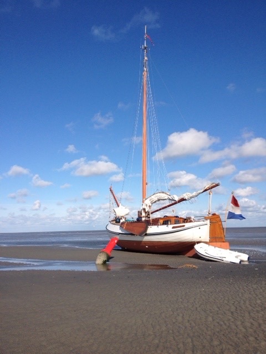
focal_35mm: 35
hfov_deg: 40.7
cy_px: 177
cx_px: 133
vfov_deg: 52.6
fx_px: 359
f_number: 2.4
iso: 50
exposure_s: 1/2513
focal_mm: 4.28
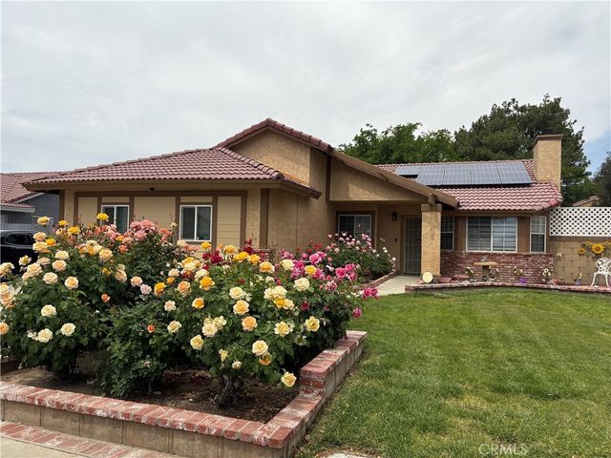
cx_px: 306
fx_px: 459
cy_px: 229
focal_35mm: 26
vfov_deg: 53.1
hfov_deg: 67.3
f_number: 1.6
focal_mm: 5.96
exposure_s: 1/5348
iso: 50
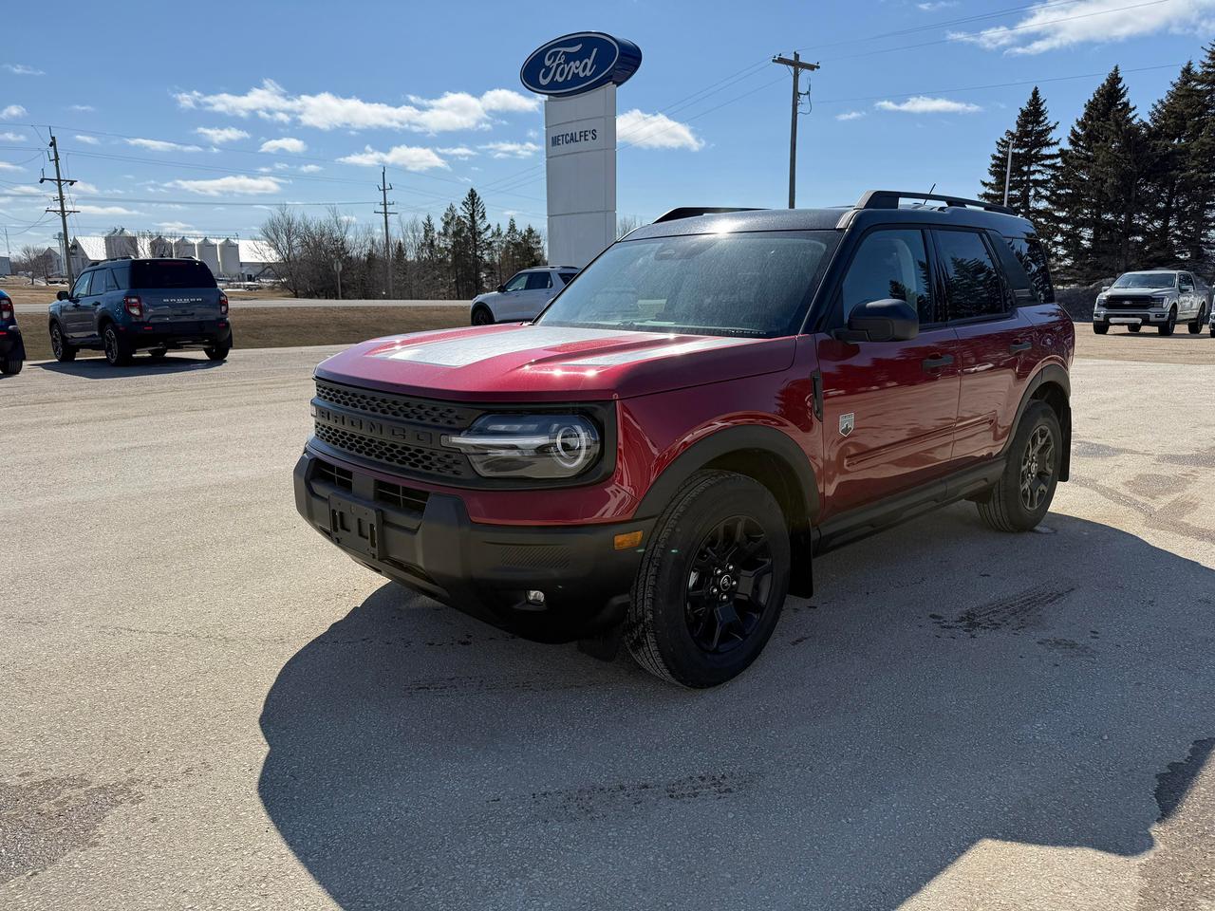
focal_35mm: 24
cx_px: 608
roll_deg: -0.4
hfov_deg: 71.6
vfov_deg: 56.8
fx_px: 842
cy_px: 456
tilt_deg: -12.0
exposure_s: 1/8130
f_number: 1.78
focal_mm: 6.76
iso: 80
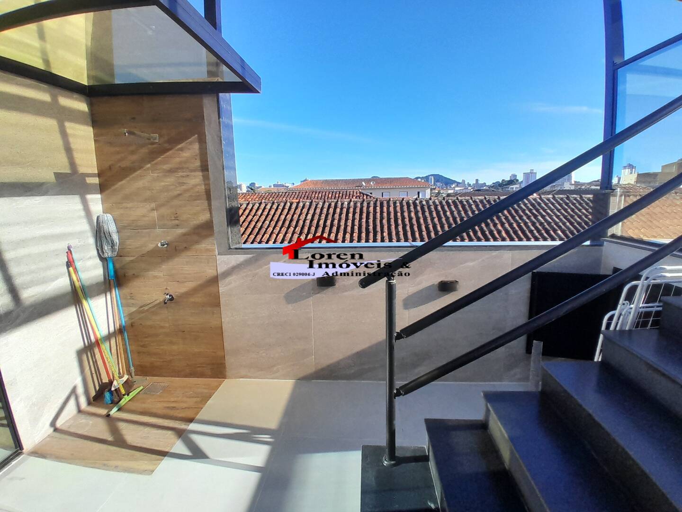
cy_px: 256
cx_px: 341
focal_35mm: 17
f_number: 2.2
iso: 40
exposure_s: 1/1017
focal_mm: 1.46
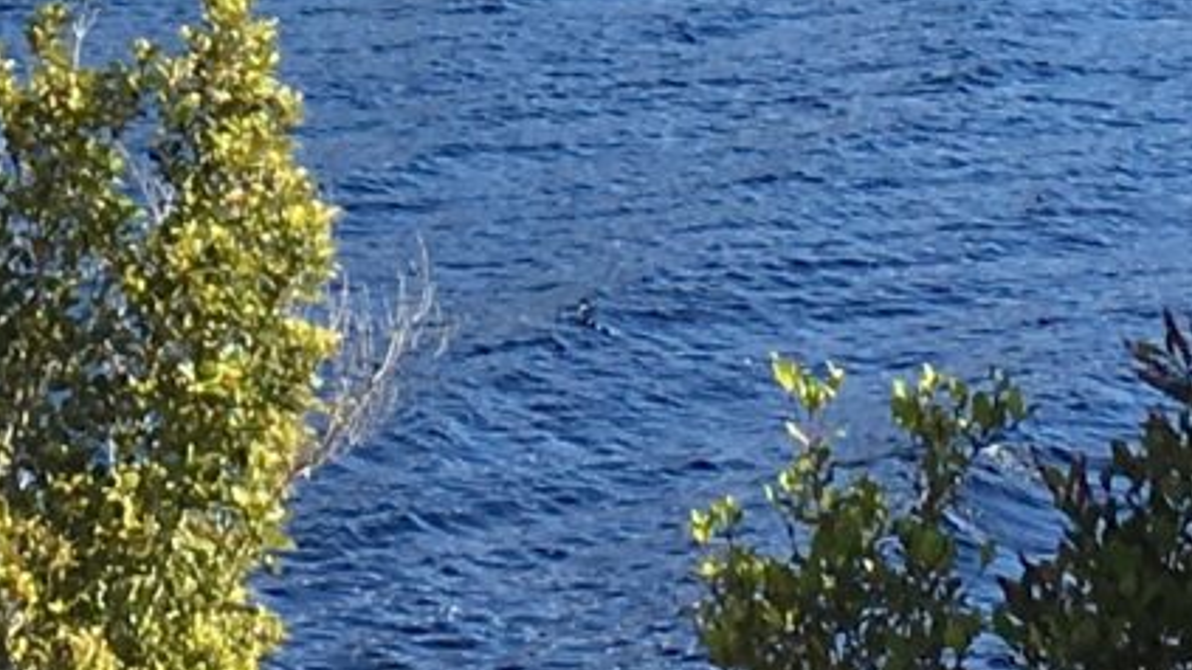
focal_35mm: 191
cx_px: 440
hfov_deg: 11.3
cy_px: -1157
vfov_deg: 6.0
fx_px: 6037
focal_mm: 4.15
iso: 25
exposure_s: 1/1115
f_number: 2.2
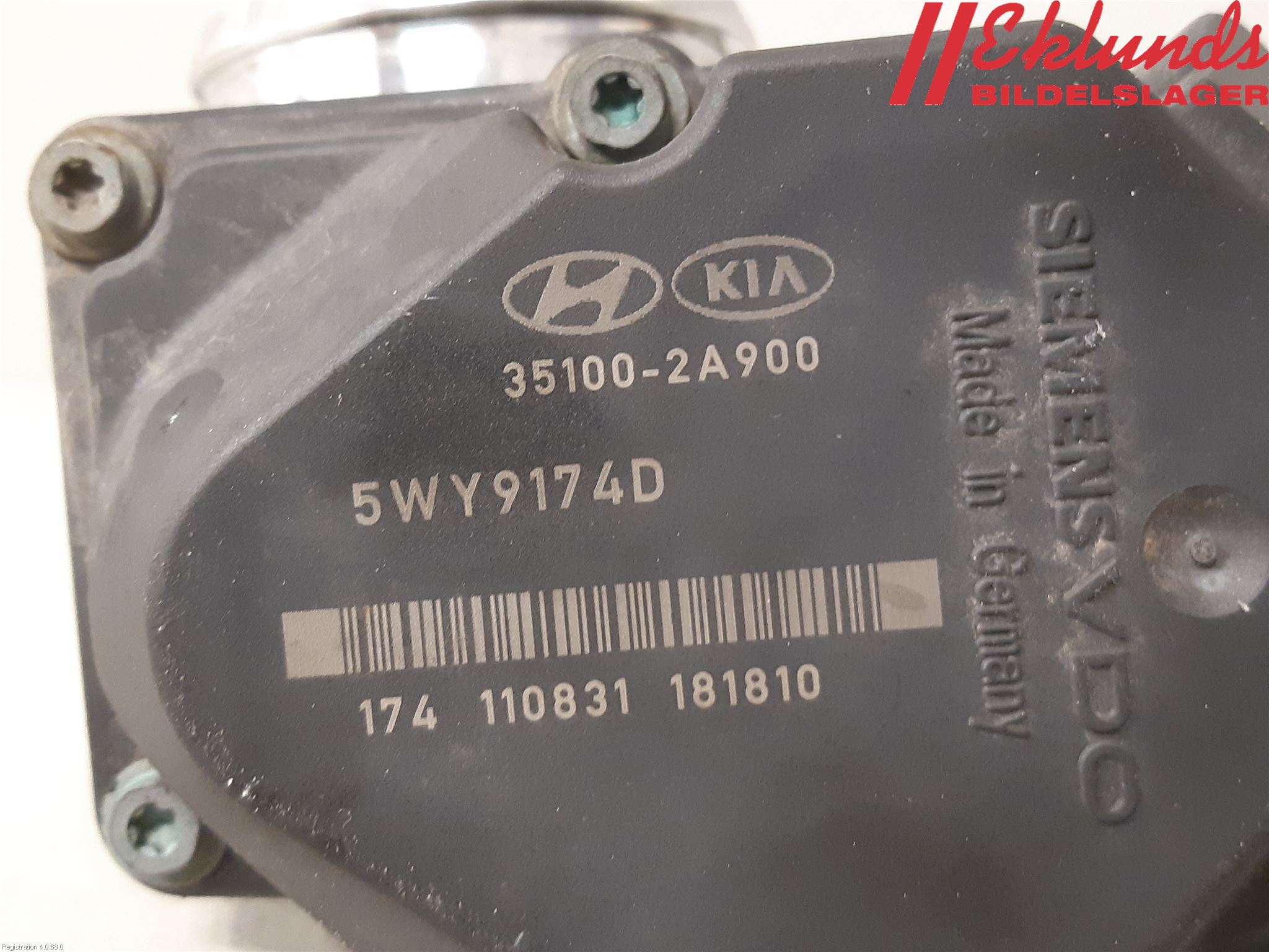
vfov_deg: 53.1
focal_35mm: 26
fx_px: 953
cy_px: 476
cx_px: 634
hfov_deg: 67.3
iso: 250
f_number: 1.7
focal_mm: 3.93
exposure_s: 1/25
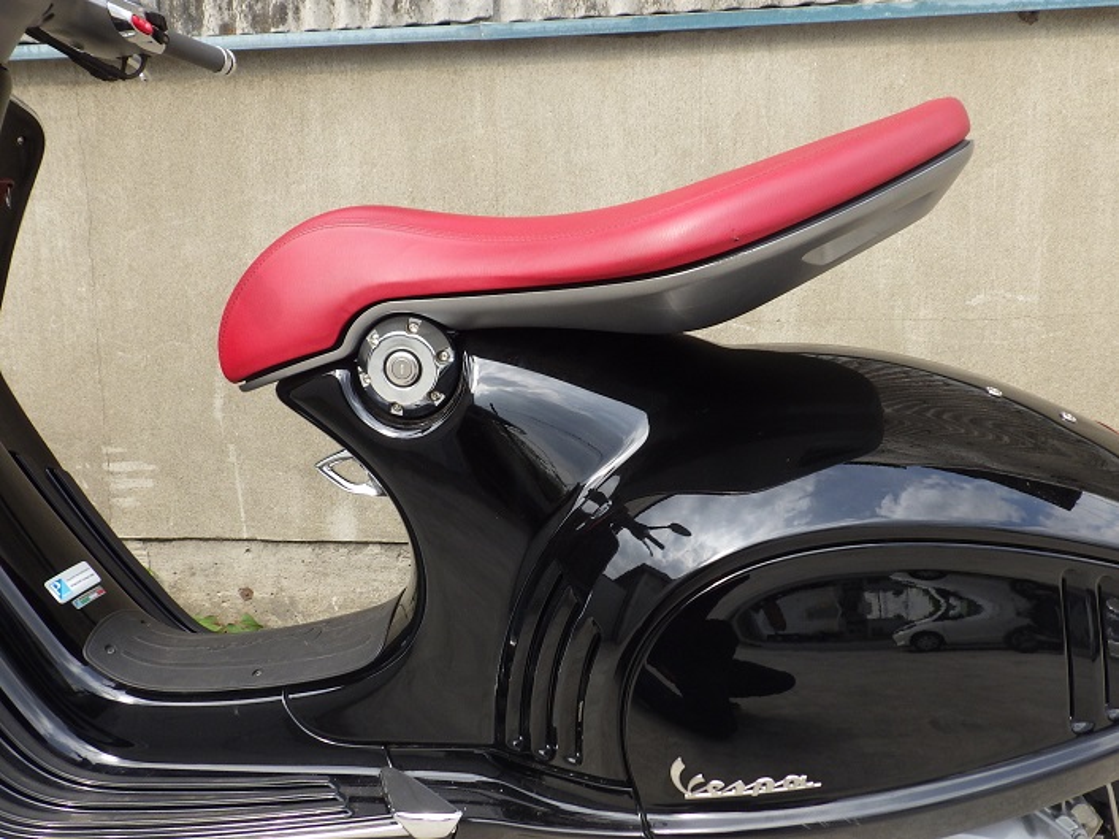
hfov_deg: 63.5
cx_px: 560
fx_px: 905
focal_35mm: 28
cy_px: 420
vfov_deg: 49.7
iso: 125
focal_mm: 5
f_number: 4.2
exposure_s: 1/200
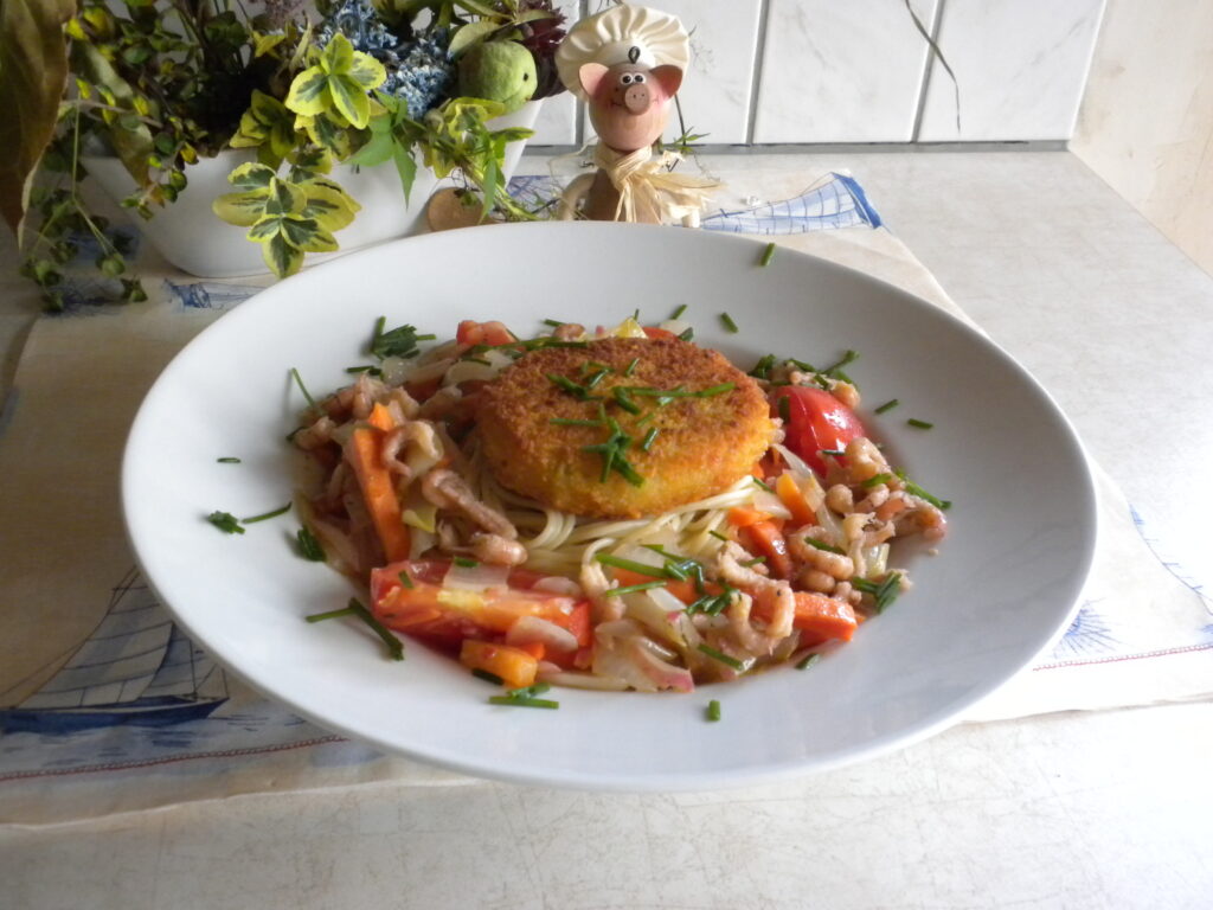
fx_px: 1297
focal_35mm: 37
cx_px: 606
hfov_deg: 50.1
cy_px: 455
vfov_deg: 38.7
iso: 400
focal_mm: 6.6
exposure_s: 1/45.6
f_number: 3.5
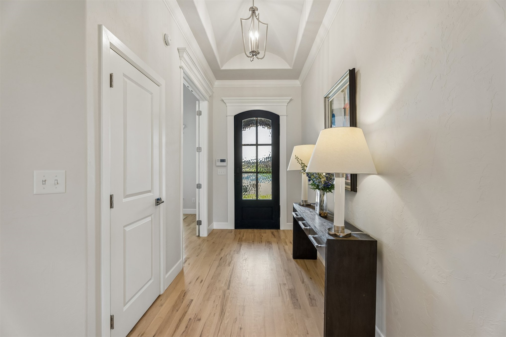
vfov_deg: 73.7
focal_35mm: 16
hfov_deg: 96.7
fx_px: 225
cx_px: 253
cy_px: 168
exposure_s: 1/20
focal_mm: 16
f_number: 9
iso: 200
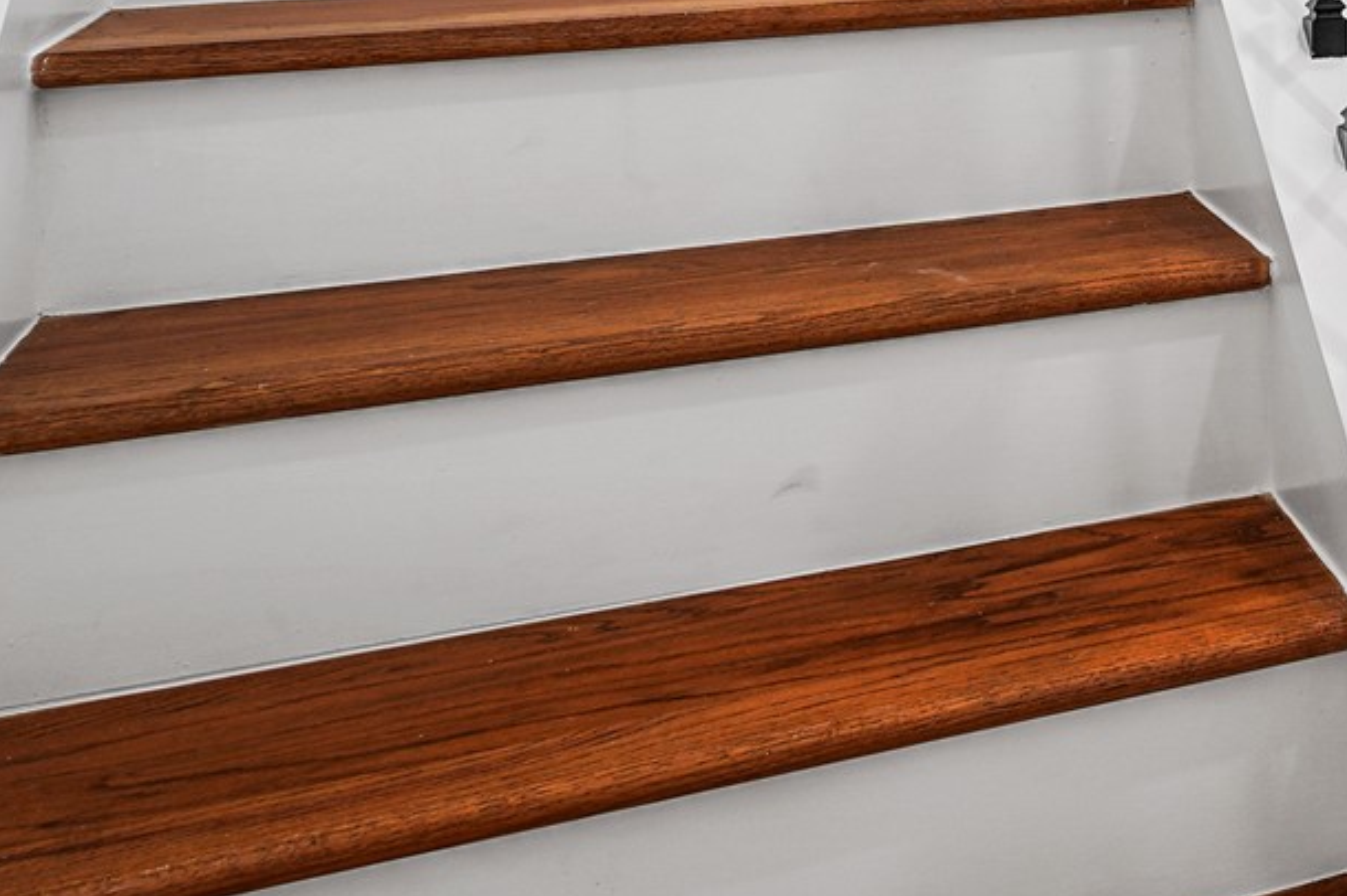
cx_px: 1775
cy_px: -309
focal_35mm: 57
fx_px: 2132
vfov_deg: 21.2
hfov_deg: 28.4
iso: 100
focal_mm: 16
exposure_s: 1/30
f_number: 8
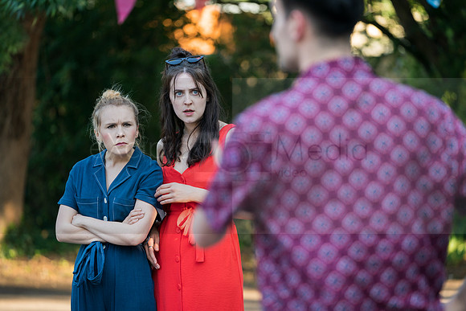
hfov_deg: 11.4
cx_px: 239
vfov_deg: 7.6
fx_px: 2343
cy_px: 178
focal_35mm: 181
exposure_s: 1/160
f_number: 2.8
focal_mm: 158
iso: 250
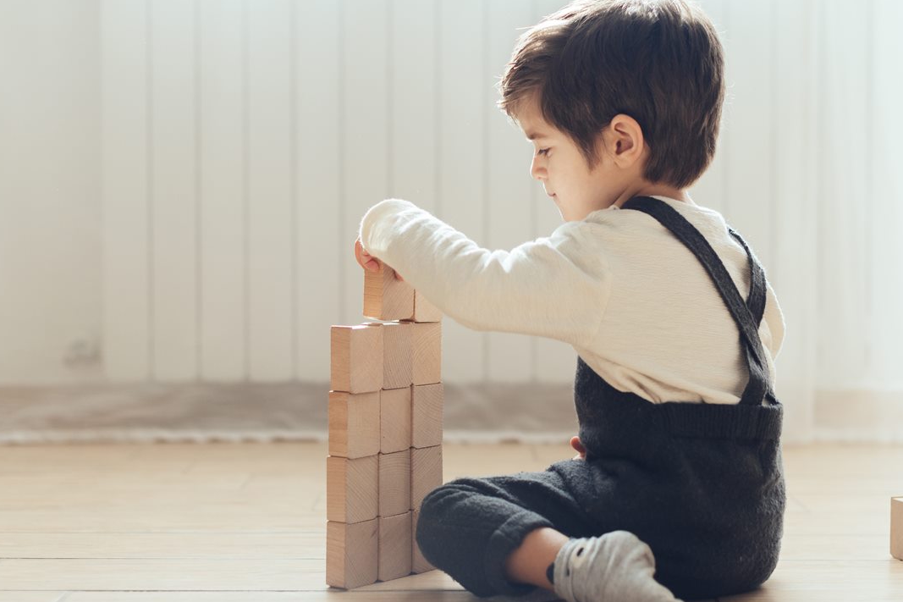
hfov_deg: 31.4
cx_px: 474
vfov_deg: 21.2
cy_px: 301
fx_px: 1605
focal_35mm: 64
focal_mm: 50
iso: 200
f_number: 2.2
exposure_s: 1/1600
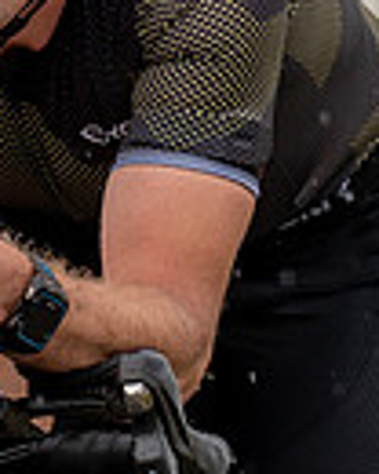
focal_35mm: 1211
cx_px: -147
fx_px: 16980
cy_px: 322
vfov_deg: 1.6
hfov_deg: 1.3
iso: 100
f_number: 4
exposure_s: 1/1000
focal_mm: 188
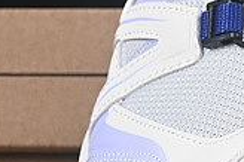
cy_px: 28
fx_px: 3352
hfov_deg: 4.1
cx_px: 498
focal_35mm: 495
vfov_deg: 2.8
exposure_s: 1/80
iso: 160
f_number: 8
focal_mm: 50
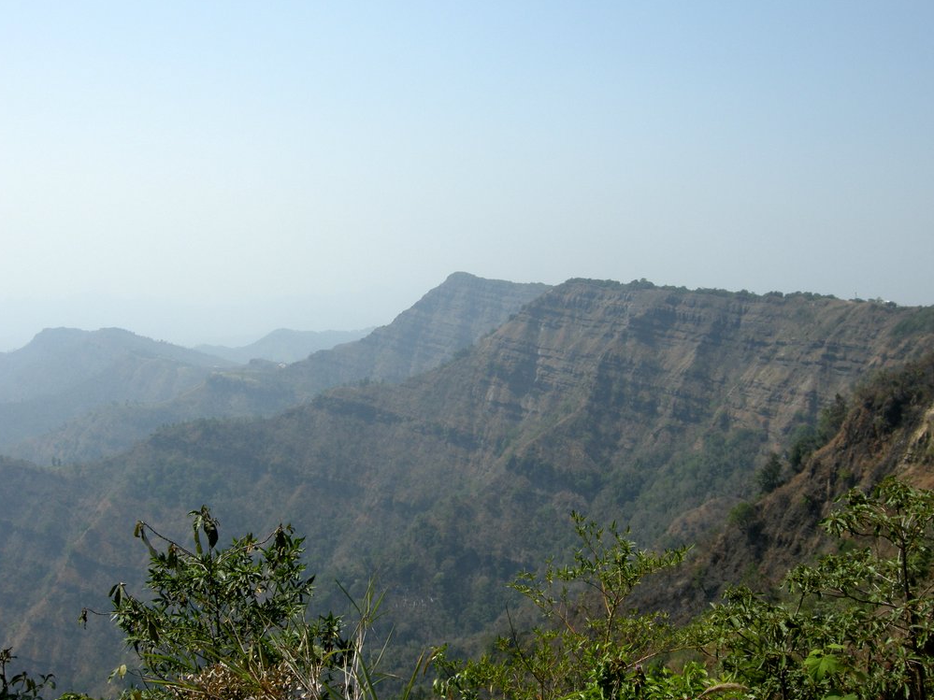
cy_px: 353
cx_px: 470
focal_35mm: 41
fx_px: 1106
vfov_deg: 35.1
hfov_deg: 45.8
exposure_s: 1/272
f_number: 5.7
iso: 64
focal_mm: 8.5
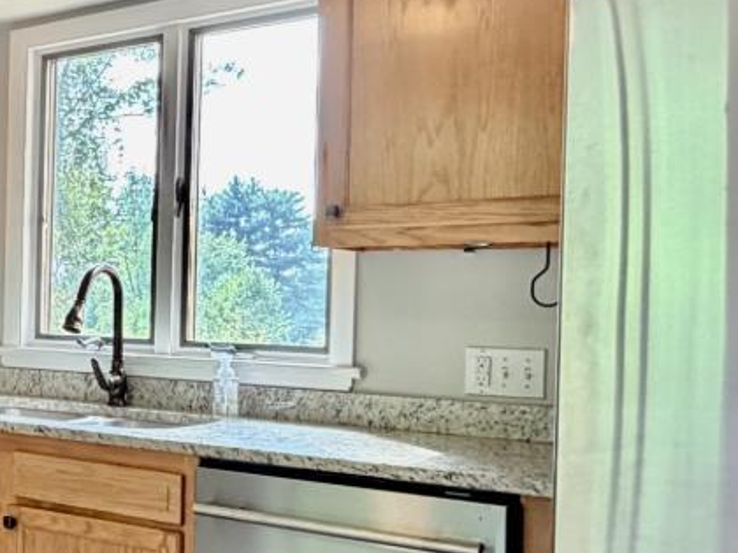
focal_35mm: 50
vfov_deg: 29.0
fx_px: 1066
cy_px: 329
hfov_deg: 32.2
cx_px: -130
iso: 200
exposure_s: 1/121
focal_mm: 2.22
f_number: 2.2
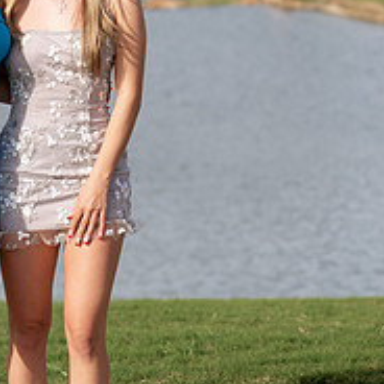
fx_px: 2359
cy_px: 190
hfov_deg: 9.3
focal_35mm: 188
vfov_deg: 9.3
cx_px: 27
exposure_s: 1/1600
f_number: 2.8
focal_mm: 70
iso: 100
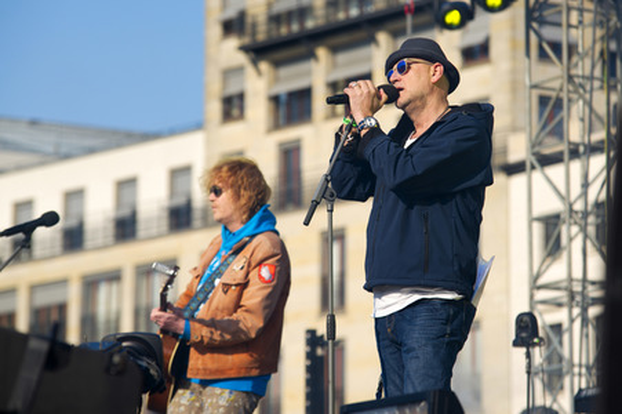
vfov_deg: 9.4
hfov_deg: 14.2
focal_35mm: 145
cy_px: 207
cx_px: 311
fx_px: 2503
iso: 100
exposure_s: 1/400
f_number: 5.6
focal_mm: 145
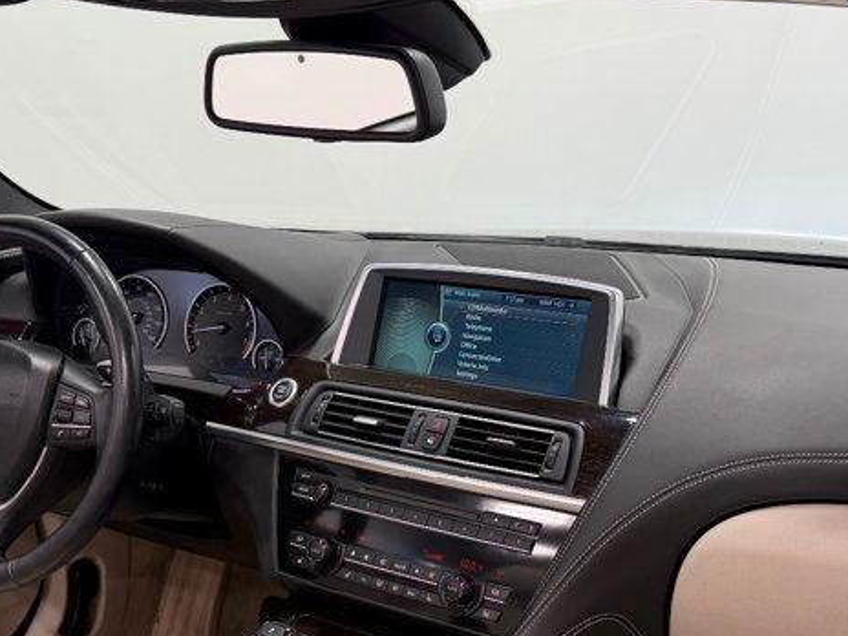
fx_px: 1298
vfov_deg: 27.0
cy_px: 508
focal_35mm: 53
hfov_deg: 36.1
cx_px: 387
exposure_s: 1/120
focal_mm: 6.76
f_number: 1.78
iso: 80
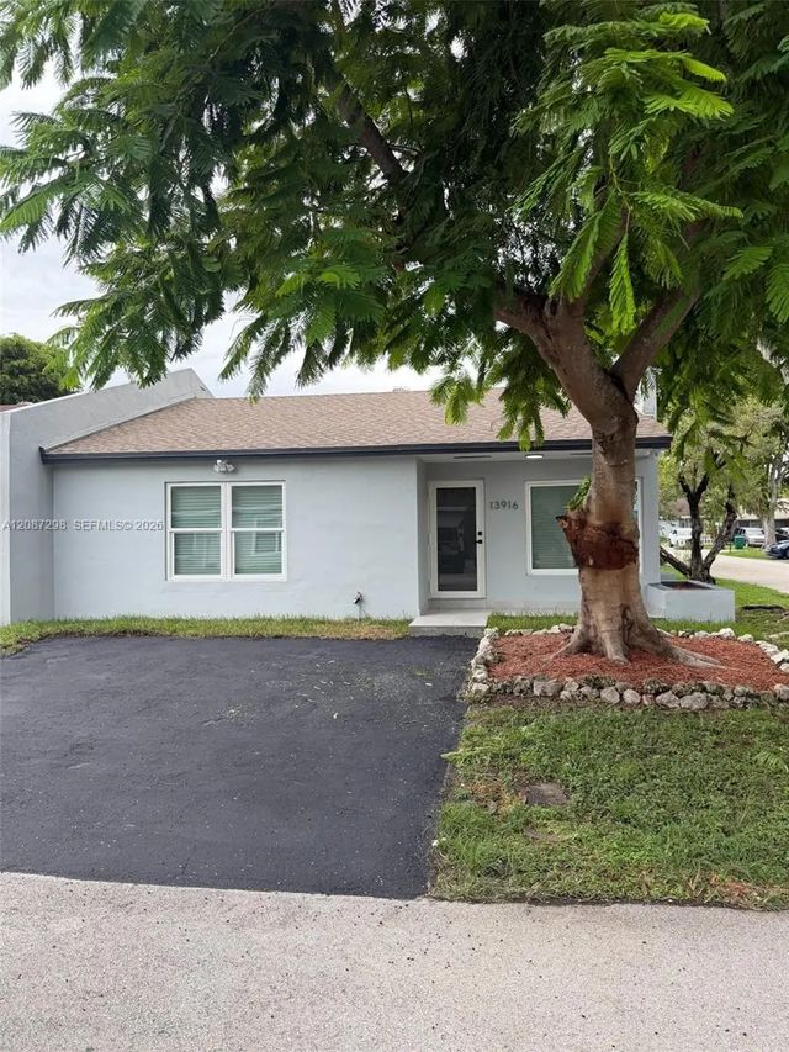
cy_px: 526
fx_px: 729
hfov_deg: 56.8
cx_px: 394
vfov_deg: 71.6
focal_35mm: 24
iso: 100
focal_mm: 6.76
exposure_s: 1/967
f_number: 1.78
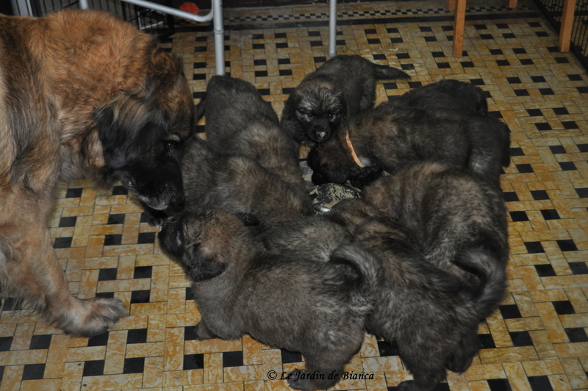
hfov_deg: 41.1
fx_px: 783
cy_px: 196
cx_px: 294
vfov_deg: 28.0
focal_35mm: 48
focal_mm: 32
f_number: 4.8
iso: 800
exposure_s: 1/60
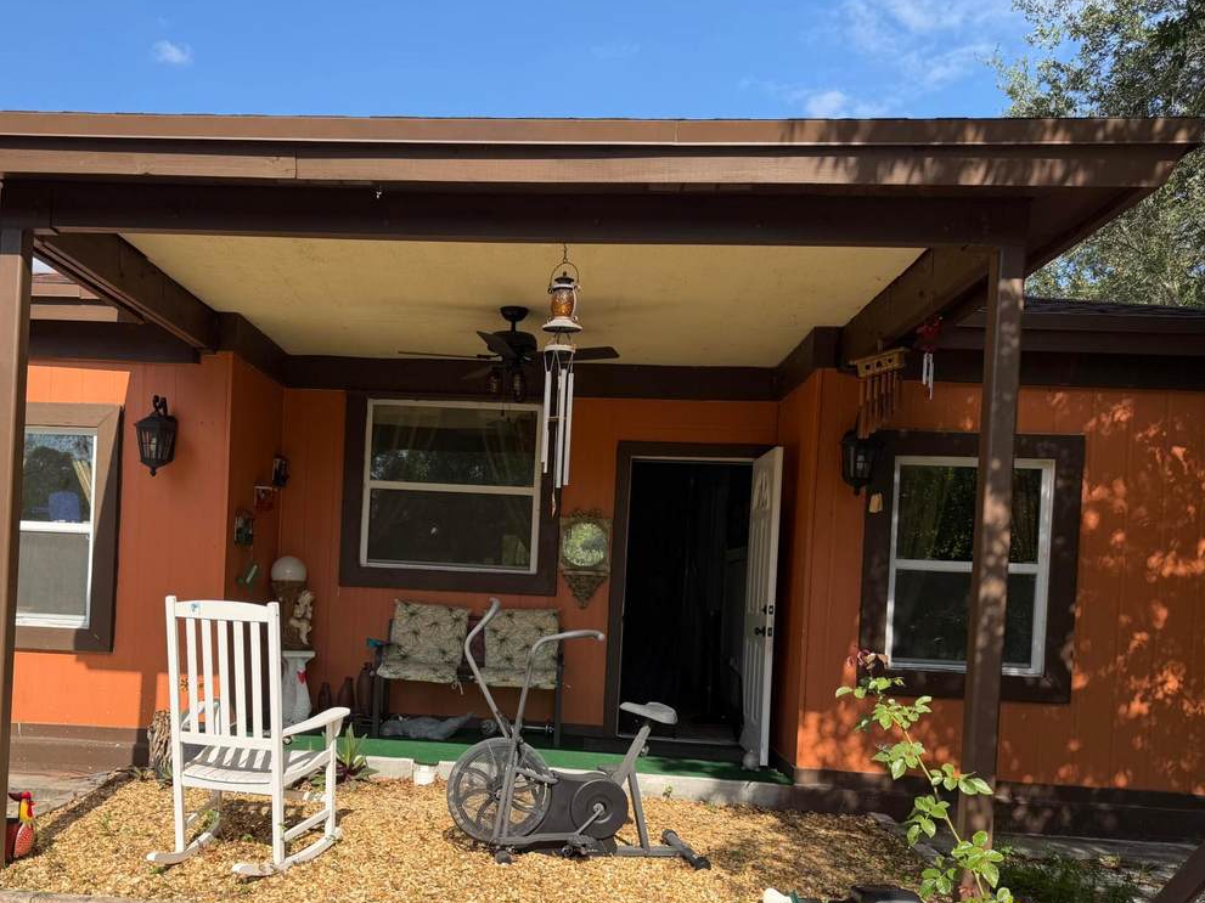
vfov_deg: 45.0
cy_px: 577
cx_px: 467
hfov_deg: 57.8
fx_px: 1079
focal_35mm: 31
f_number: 1.78
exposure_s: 1/3145
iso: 80
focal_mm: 6.76
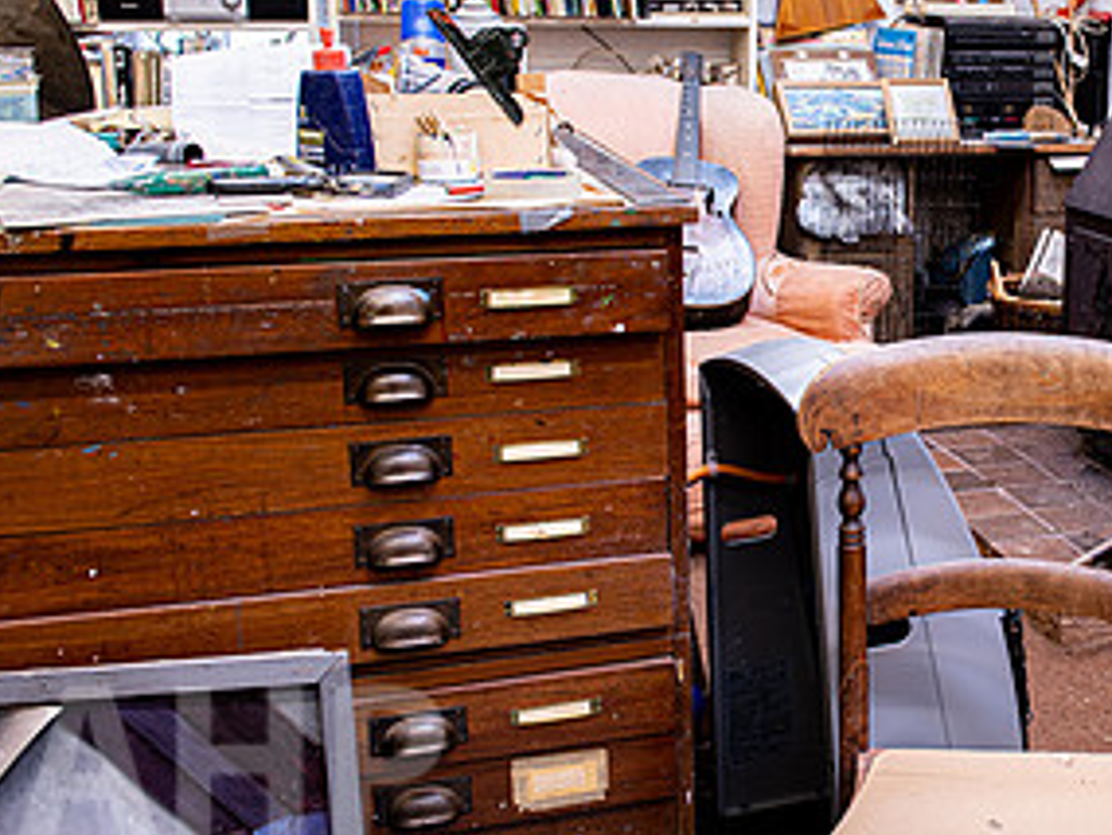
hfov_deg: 38.0
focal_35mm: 47
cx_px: 979
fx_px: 1510
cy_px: 341
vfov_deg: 30.8
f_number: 5.6
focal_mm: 24
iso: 64
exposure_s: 1/2.5
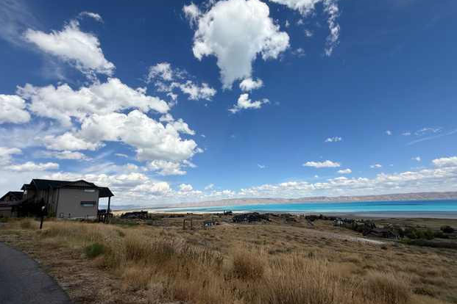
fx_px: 190
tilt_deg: +10.0
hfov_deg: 100.4
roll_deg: +1.2
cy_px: 171
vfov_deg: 77.0
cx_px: 234
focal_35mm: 15
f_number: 2.2
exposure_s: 1/3663
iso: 50
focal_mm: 2.22
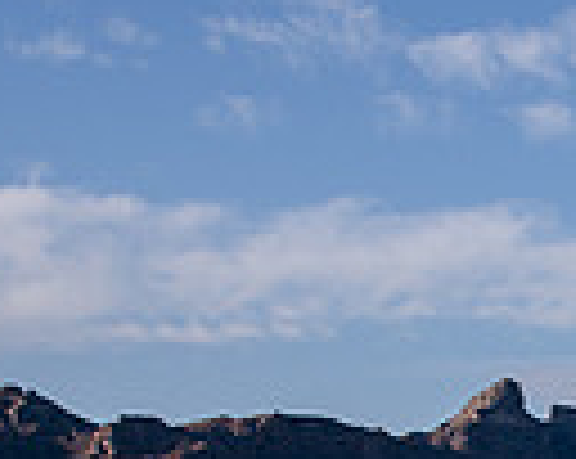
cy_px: 761
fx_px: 2809
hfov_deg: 11.3
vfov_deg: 9.0
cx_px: 815
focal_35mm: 165
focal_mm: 38
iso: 200
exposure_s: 1/320
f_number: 11
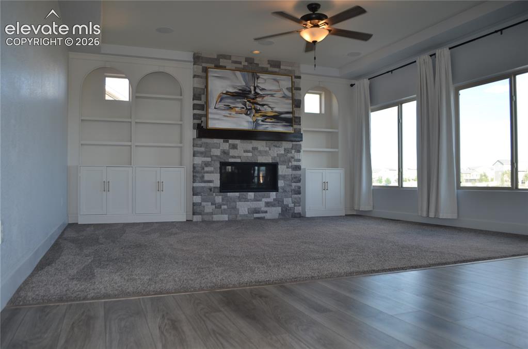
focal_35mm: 27
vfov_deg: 47.7
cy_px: 174
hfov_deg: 67.5
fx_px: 395
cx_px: 264
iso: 200
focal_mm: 18
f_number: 3.5
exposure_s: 1/200
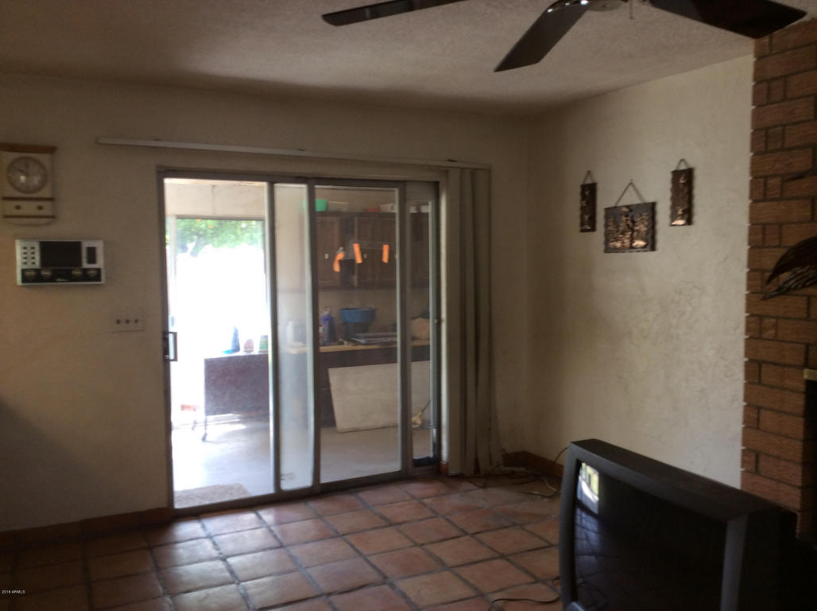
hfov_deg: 56.9
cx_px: 408
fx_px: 754
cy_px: 306
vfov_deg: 44.1
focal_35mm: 32
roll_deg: -0.5
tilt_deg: -2.7
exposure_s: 1/24
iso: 32
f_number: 2.4
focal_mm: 3.3
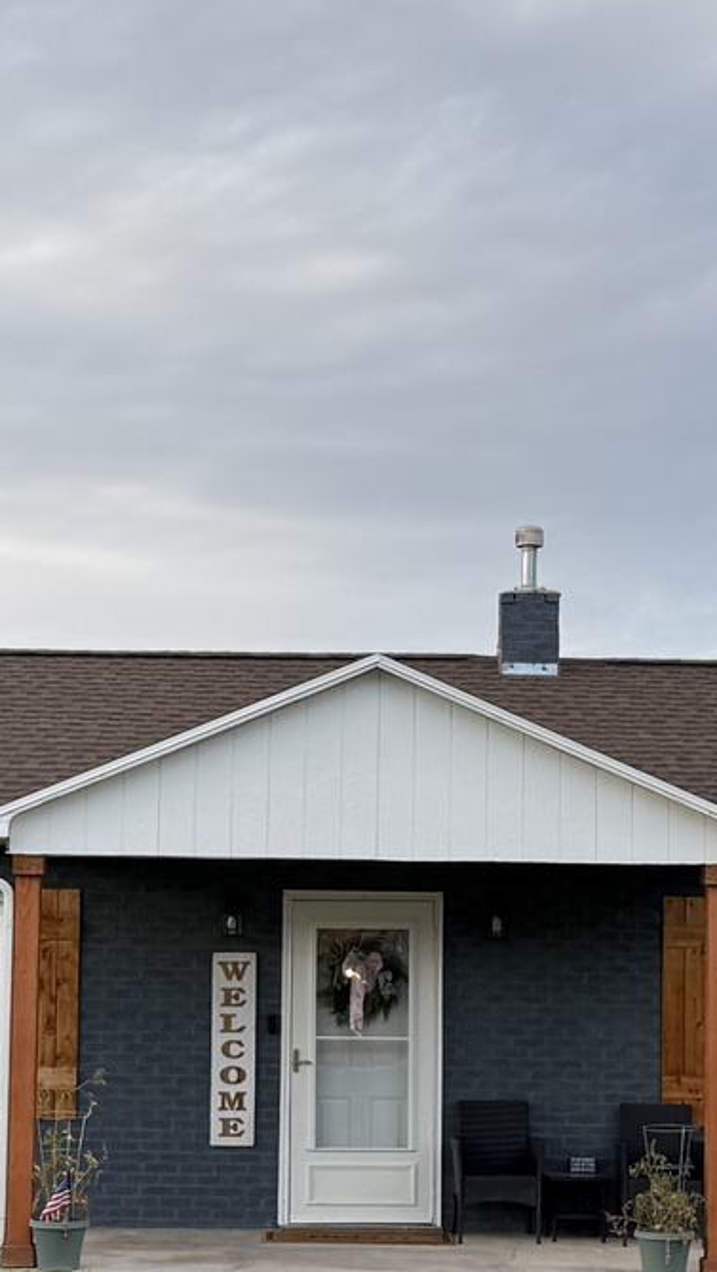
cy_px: 800
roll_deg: -1.1
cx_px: 361
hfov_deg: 15.1
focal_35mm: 80
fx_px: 2700
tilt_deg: +3.3
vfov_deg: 26.4
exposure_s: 1/689
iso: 80
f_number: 1.78
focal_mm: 6.76
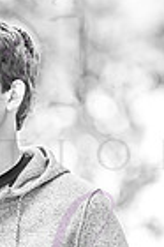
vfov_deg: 3.2
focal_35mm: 645
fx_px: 4418
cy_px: 217
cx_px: 11
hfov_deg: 2.1
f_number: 3.5
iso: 800
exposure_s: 1/640
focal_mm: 200
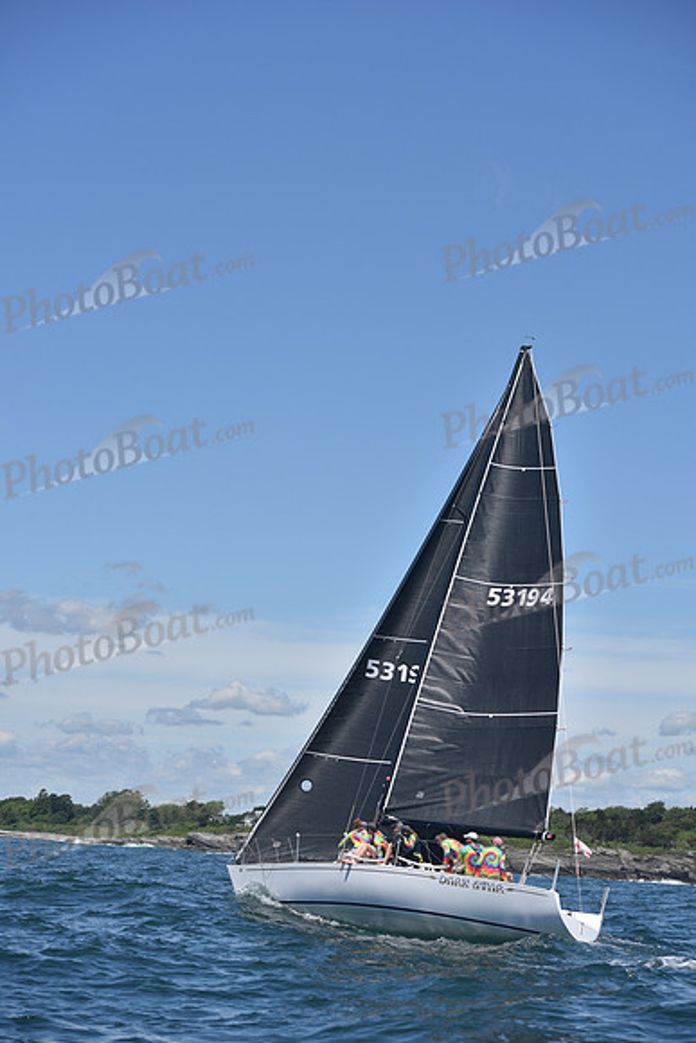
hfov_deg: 19.5
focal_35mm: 70
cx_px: 348
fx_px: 2029
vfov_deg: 28.8
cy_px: 522
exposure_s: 1/1000
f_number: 5.6
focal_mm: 70
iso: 200
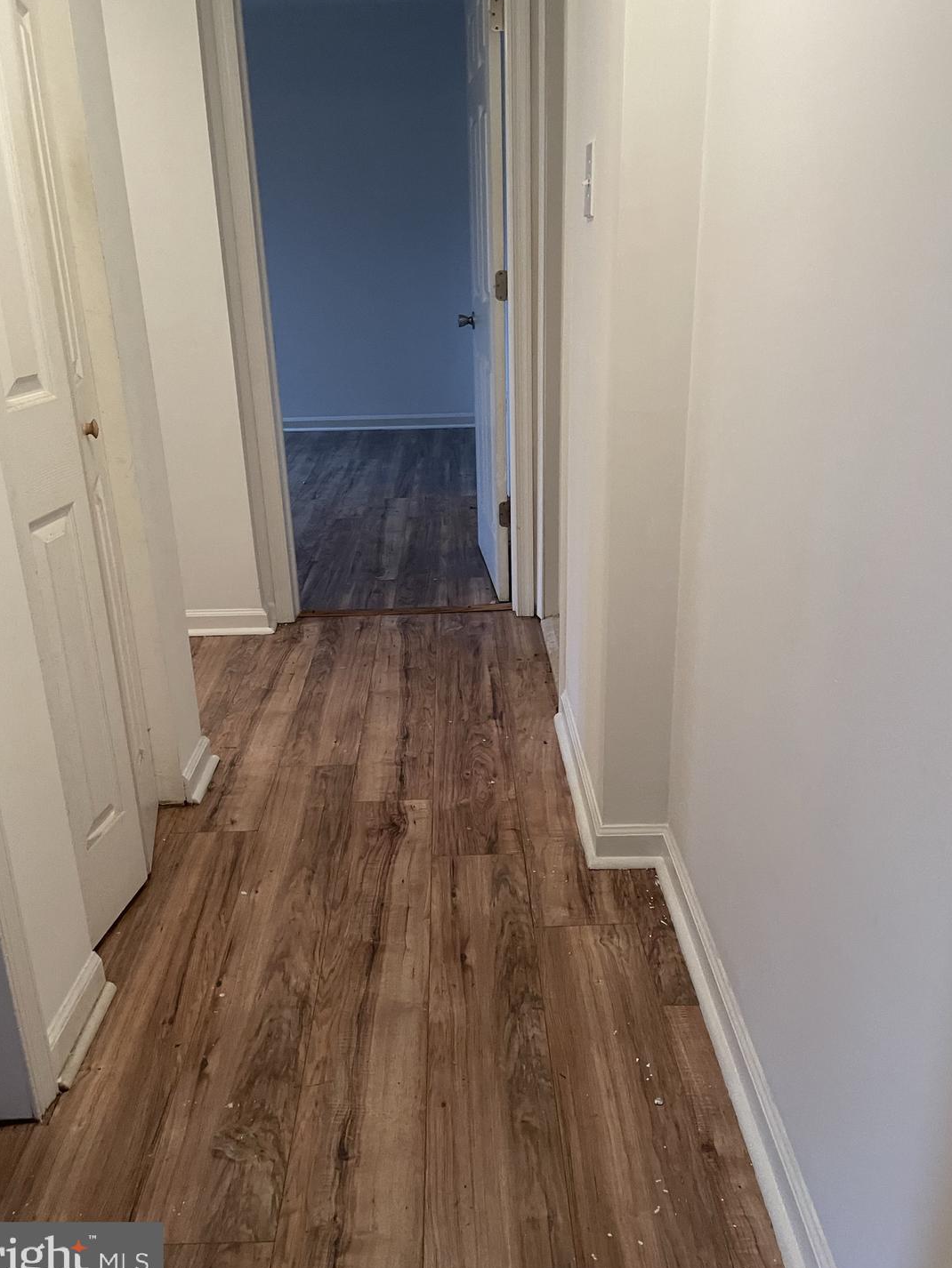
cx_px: 454
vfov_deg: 63.4
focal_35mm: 28
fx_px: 1026
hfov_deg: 49.7
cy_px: 612
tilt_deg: -18.6
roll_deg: +2.7
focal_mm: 4.2
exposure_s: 1/60
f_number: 1.6
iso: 320
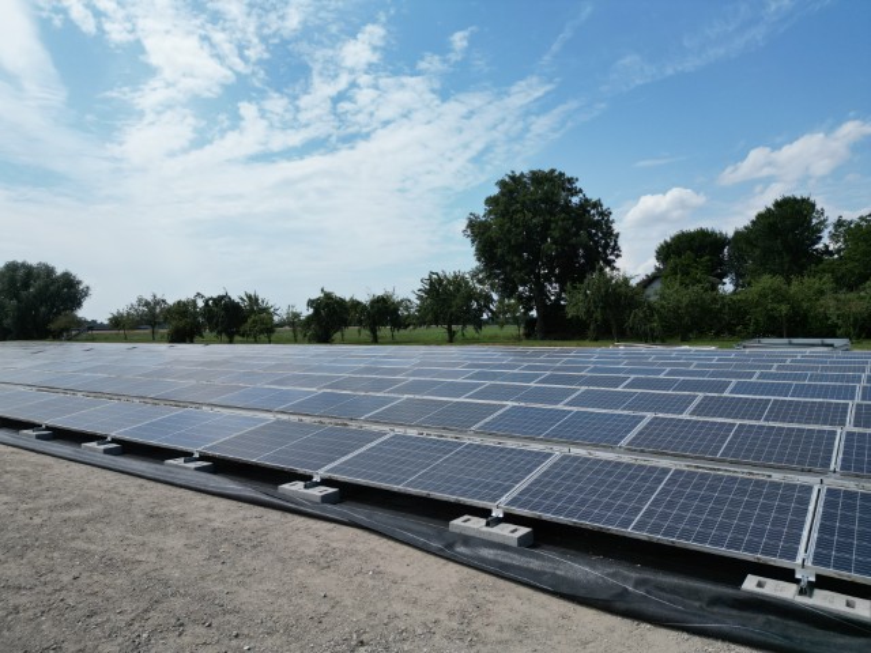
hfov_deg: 71.6
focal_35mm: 24
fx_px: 604
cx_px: 436
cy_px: 326
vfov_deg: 56.8
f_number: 1.7
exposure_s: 1/5000
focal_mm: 6.72
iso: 140
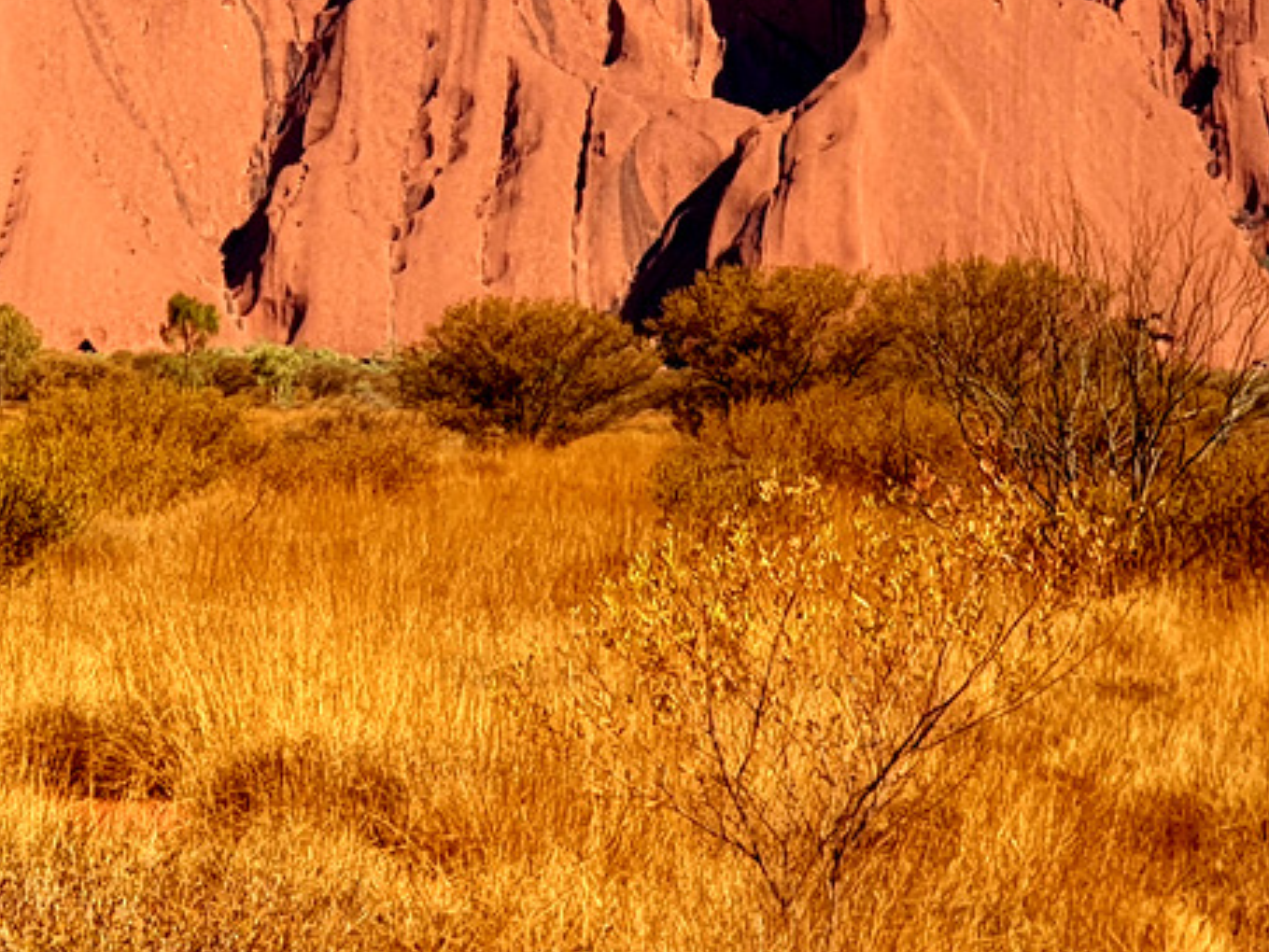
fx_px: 5390
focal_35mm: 147
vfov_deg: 10.0
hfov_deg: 13.3
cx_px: 84
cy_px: 22
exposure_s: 1/838
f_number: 2.4
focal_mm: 6
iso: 25
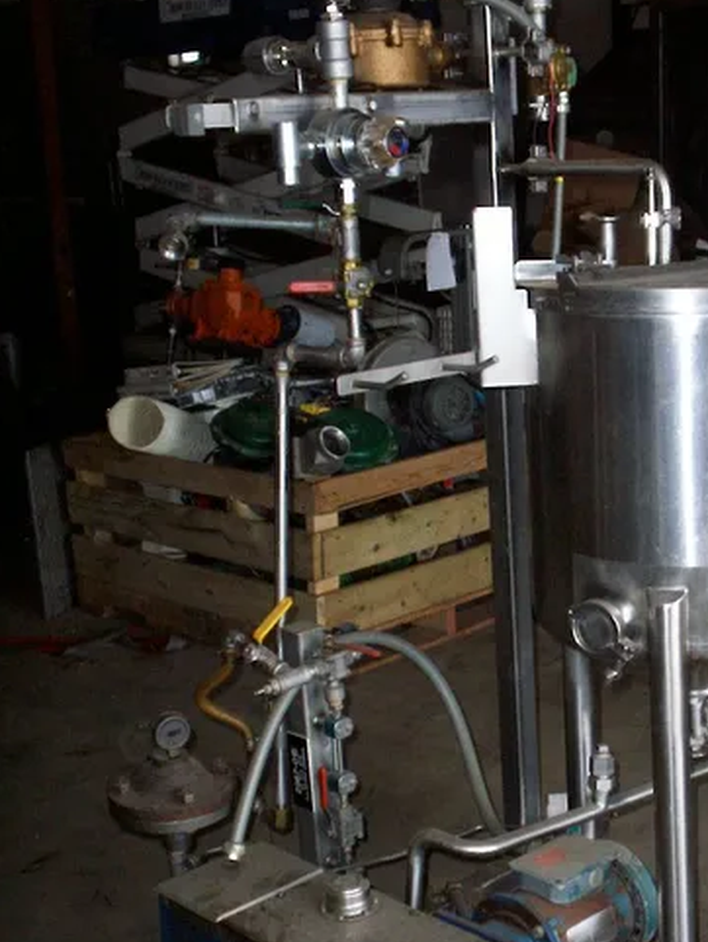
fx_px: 1526
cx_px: 537
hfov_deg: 25.8
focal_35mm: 56
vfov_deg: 34.2
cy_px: 563
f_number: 4.5
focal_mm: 5.9
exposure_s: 1/64
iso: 140
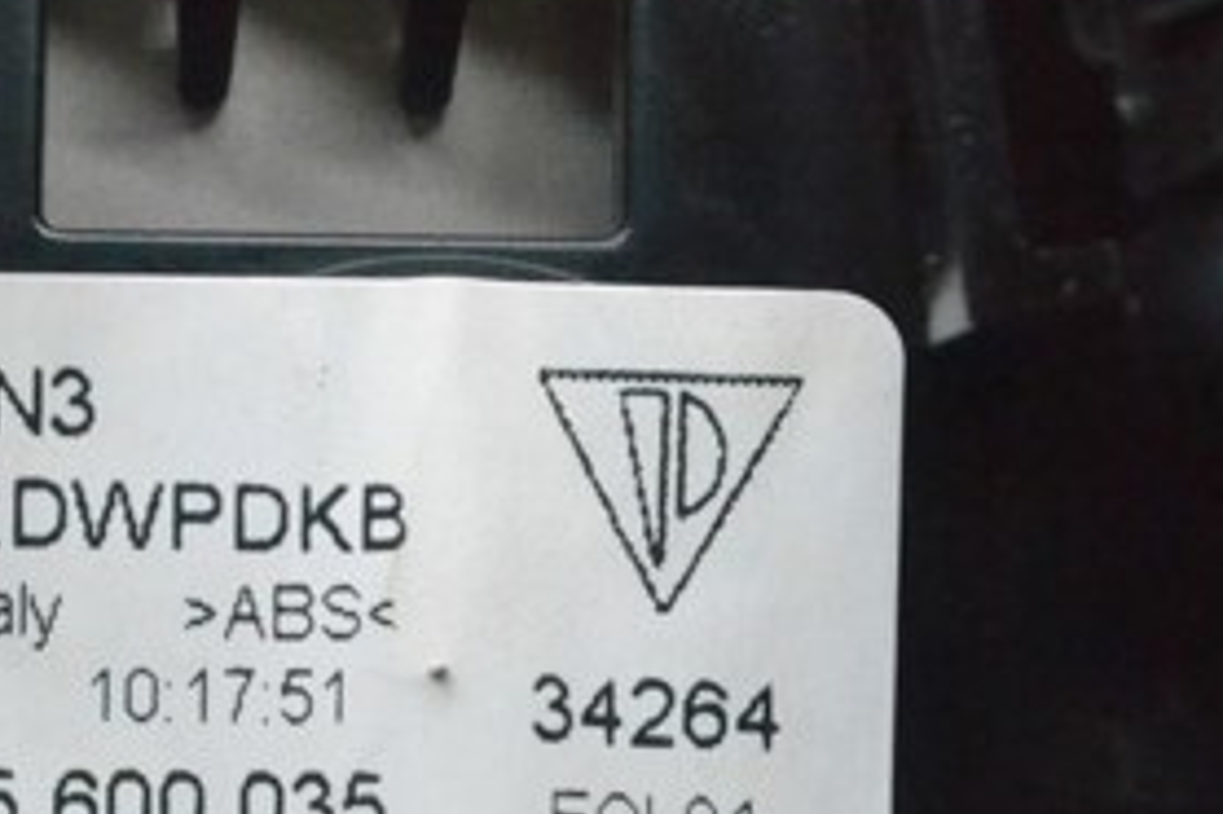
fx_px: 6456
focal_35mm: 190
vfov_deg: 7.2
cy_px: 730
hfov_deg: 10.7
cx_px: 70
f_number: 10
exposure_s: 1/160
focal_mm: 55
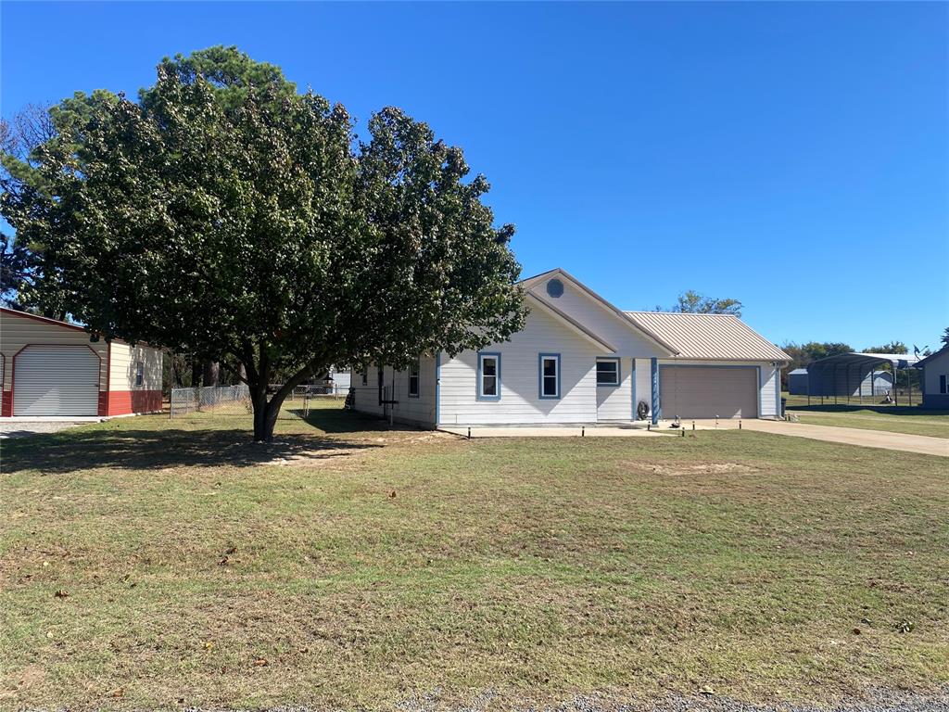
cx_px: 474
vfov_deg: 53.1
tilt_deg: +2.9
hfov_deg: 67.3
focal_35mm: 26
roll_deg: -0.9
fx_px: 713
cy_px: 356
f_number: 1.8
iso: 32
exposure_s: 1/2268
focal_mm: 4.25
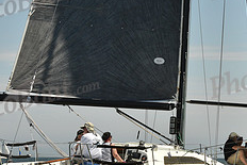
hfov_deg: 11.7
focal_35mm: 175
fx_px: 1201
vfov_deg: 7.8
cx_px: 155
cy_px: 141
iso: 320
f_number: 8
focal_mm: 70
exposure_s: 1/1600
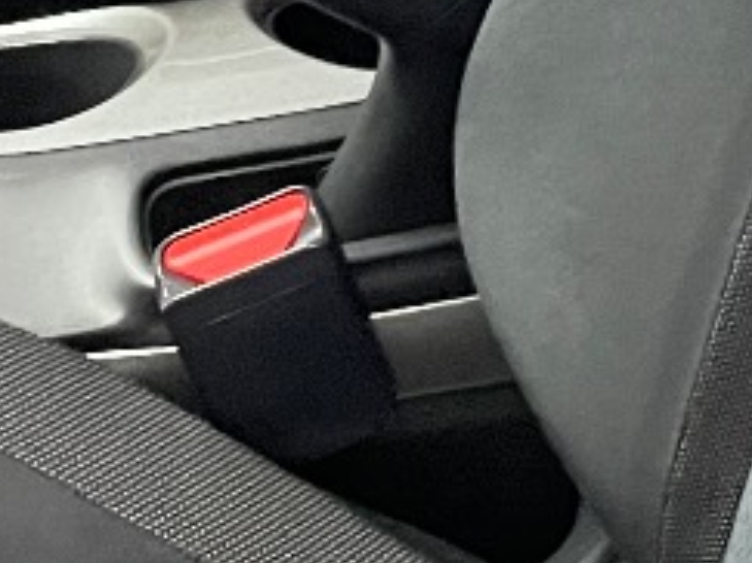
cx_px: 969
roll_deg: -11.7
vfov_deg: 8.9
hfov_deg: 12.4
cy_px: -715
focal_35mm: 154
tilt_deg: -17.7
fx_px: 3344
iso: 640
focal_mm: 4.2
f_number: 1.6
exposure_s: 1/30
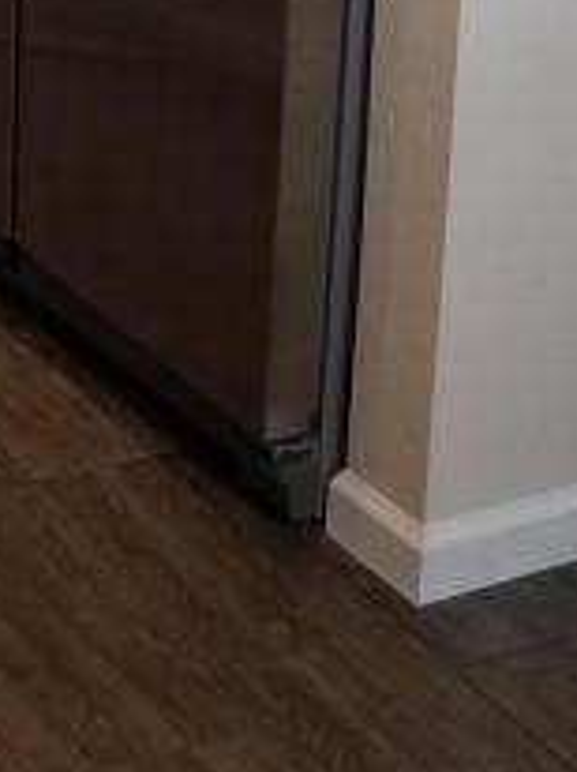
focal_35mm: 97
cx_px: -442
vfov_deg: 18.1
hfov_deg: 13.7
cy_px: -386
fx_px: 2160
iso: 50
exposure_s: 1/60
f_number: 1.7
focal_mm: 4.2
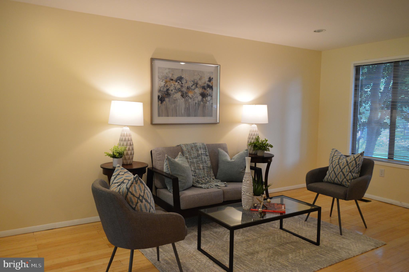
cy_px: 136
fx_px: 306
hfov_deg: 67.4
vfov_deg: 47.8
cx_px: 204
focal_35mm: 27
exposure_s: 1/60
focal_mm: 18
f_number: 4.5
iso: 800
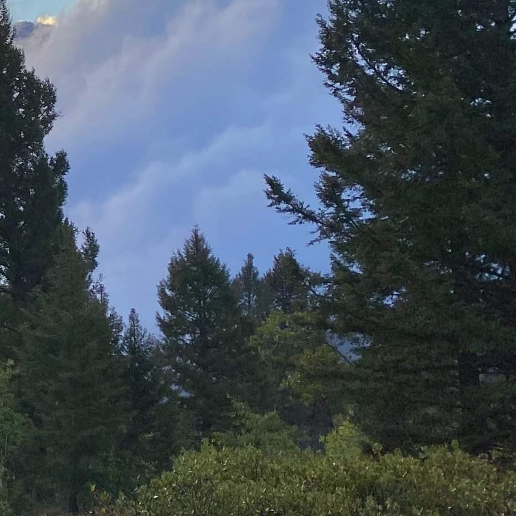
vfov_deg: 22.7
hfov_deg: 19.3
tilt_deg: +0.2
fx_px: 1282
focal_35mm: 76
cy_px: 195
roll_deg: +1.6
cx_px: -303
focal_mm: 4.25
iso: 32
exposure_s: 1/1147
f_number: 1.8
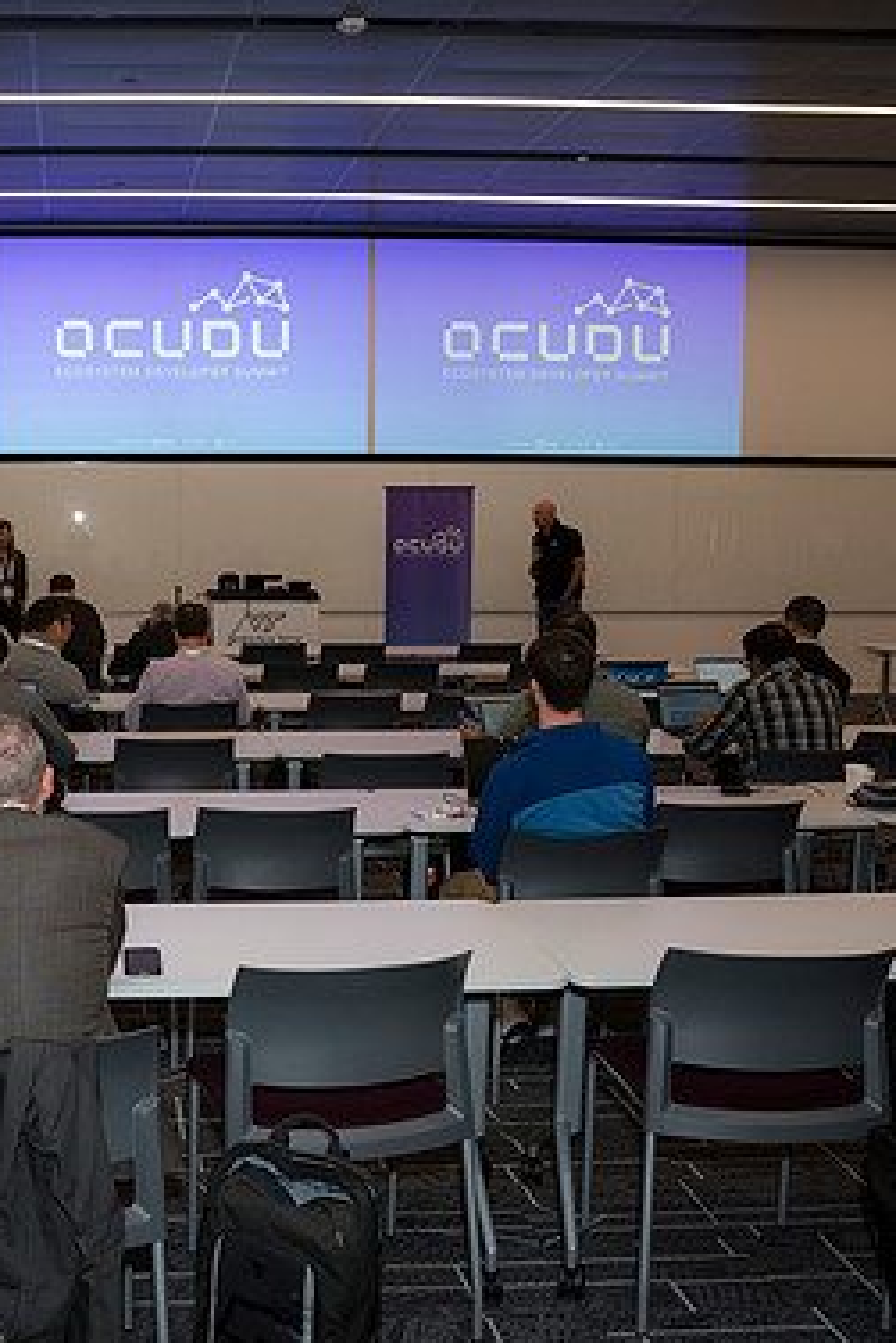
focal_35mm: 37
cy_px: 688
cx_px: 104
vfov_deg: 51.9
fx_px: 1380
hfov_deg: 34.2
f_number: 5.6
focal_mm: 24
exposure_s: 1/125
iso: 800
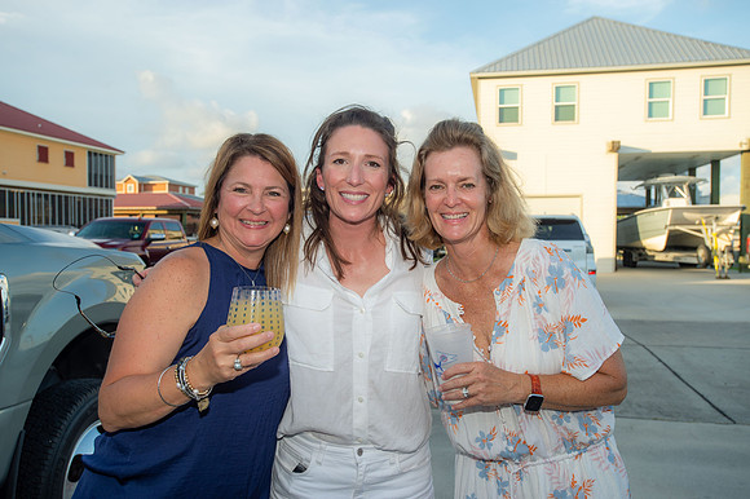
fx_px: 666
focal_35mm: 32
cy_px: 250
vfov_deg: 41.1
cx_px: 375
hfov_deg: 58.7
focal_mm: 32
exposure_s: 1/200
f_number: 7.1
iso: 200
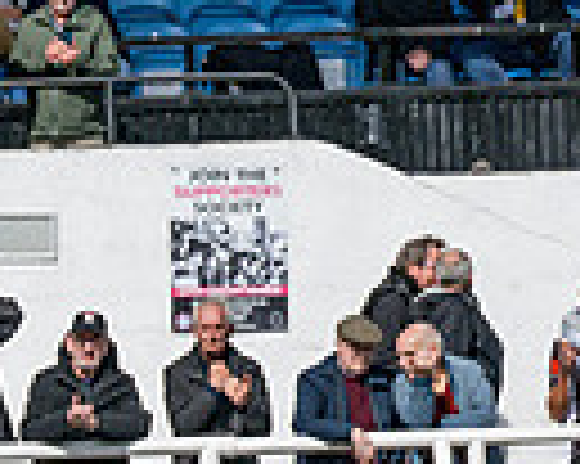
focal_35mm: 343
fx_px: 5883
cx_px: -115
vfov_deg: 4.5
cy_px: 793
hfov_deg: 5.6
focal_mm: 70
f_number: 4
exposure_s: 1/6400
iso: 200
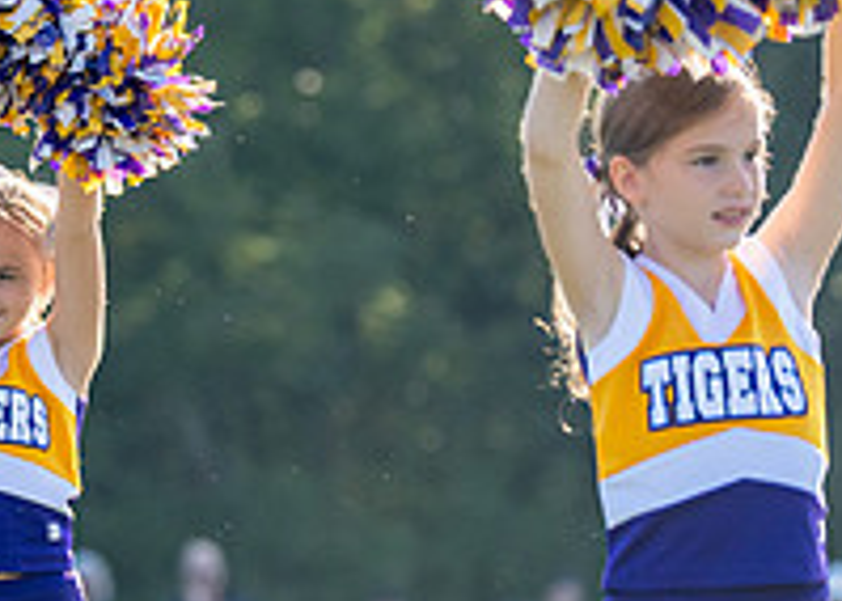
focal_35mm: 465
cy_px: 588
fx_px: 11116
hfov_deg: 4.3
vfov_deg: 3.1
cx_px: -120
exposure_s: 1/2000
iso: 400
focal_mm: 118
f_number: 2.8
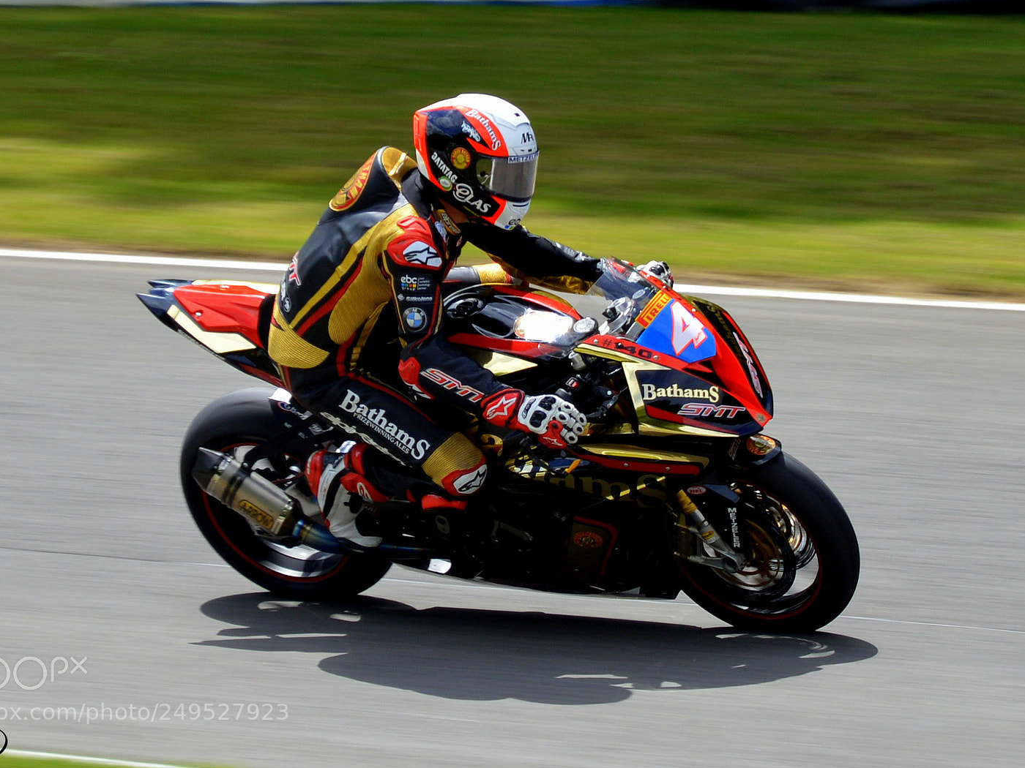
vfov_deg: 16.3
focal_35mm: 91
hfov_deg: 21.6
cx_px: 491
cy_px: 381
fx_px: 2681
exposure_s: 1/320
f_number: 5.6
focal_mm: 55
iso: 100
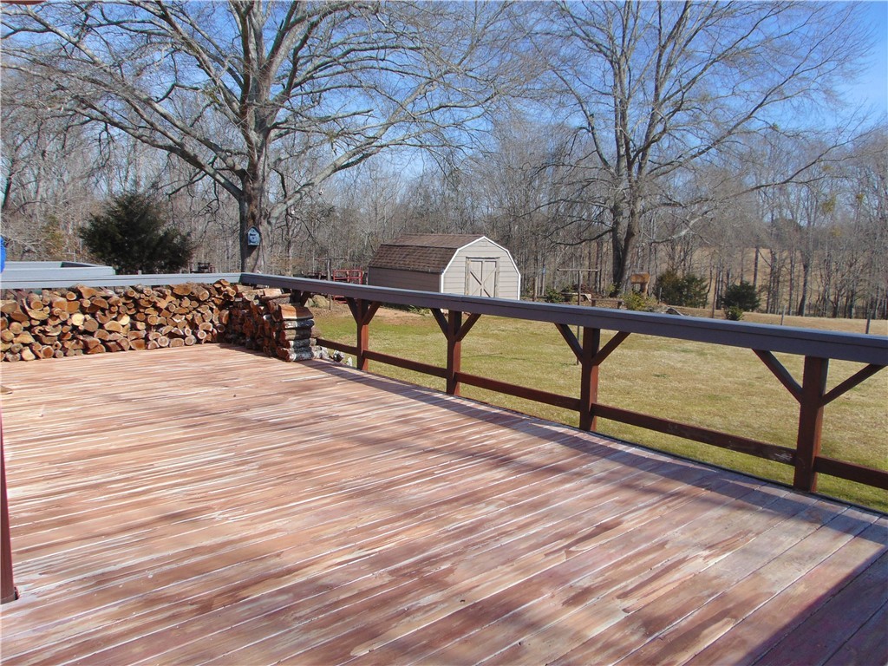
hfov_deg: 69.4
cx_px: 444
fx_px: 641
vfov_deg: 54.9
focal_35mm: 25
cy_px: 333
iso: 80
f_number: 7.7
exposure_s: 1/200
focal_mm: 4.5
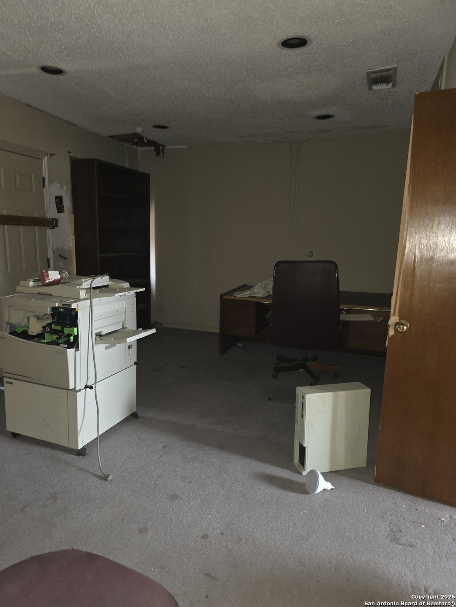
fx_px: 404
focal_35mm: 23
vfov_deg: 73.9
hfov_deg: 58.9
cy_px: 304
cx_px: 228
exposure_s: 1/12
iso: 250
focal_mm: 6.3
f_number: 1.7
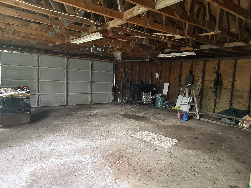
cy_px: 94
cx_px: 126
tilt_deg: -5.9
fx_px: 174
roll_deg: -4.0
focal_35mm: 24
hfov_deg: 71.6
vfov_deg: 56.8
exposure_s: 1/40
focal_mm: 6.76
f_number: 1.78
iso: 800
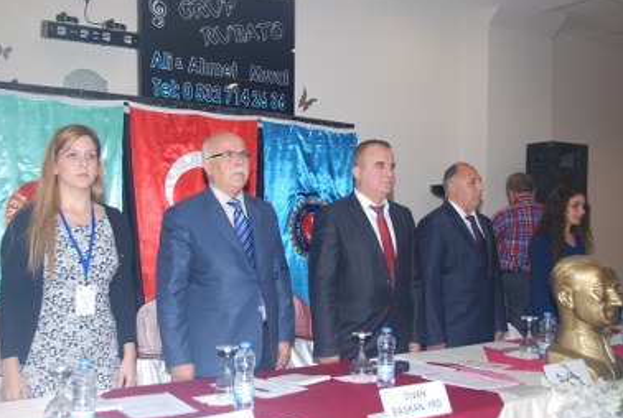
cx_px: 312
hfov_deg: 48.4
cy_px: 222
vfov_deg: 33.6
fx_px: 694
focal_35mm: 40
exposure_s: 1/60
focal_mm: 24
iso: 200
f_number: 4
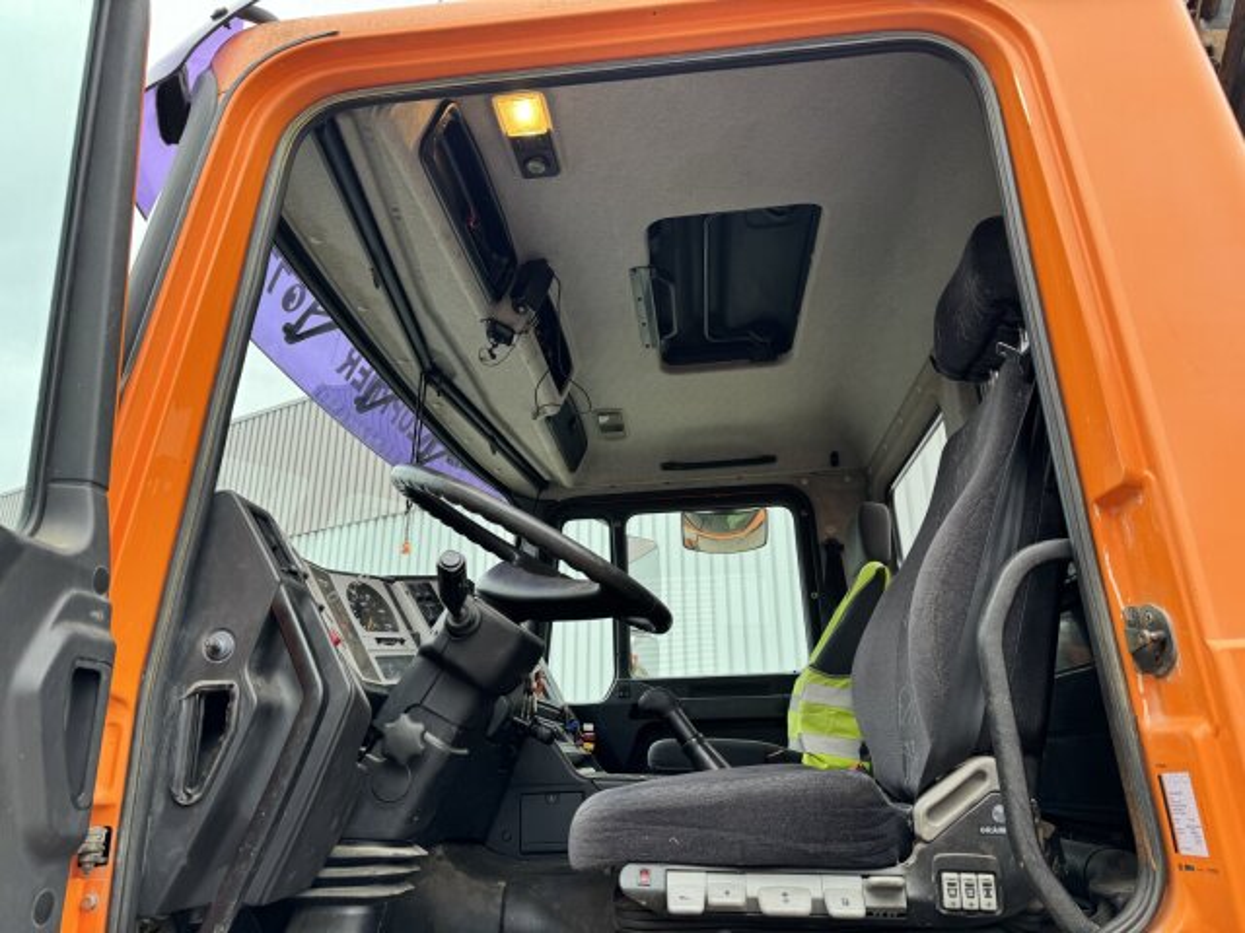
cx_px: 622
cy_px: 466
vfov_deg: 56.8
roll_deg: +0.3
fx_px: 863
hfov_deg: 71.6
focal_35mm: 24
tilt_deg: +17.8
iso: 64
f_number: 1.78
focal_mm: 6.86
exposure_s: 1/121
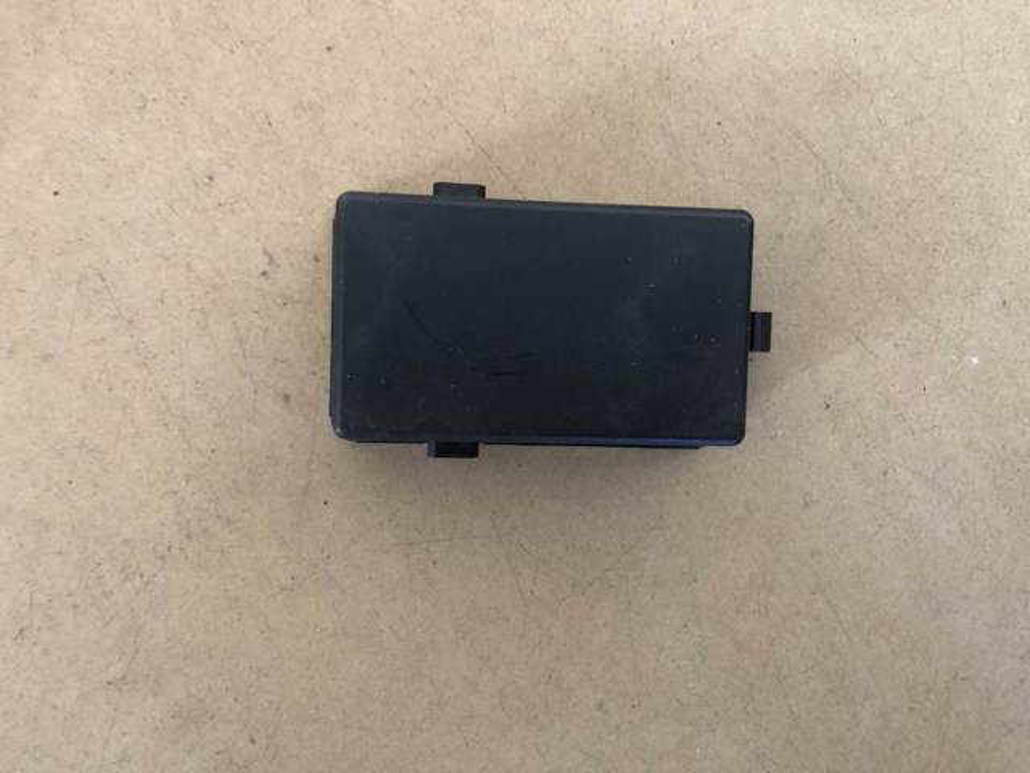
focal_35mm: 28
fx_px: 833
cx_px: 515
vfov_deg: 49.7
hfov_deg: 63.4
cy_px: 386
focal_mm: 4
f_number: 1.8
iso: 100
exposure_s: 1/4
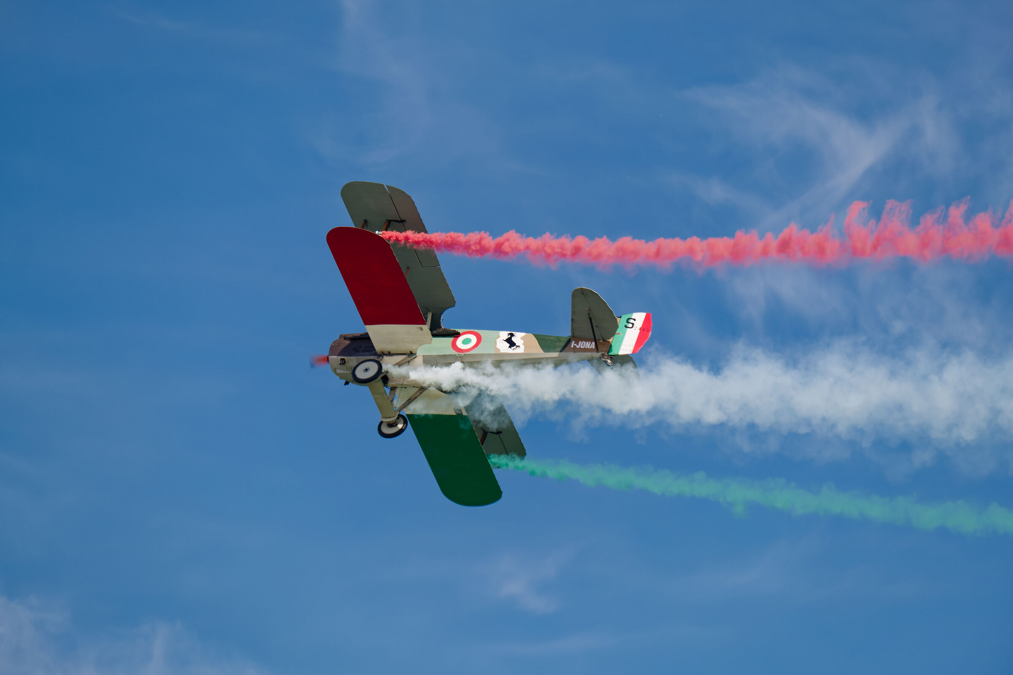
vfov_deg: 5.6
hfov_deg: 8.4
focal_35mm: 246
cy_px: 338
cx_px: 506
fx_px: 6922
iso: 400
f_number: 5
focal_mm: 164
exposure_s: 1/1000
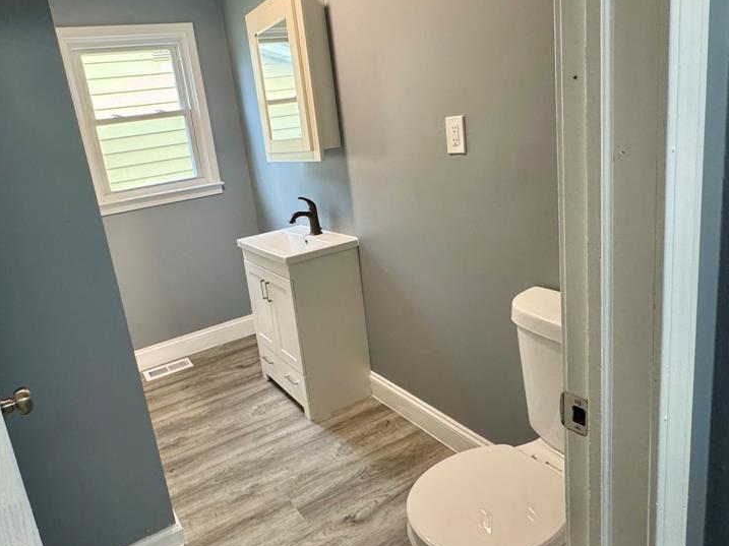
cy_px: 250
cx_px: 306
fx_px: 421
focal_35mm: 20
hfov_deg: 81.2
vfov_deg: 65.8
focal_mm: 2.22
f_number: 2.2
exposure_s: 1/60
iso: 250
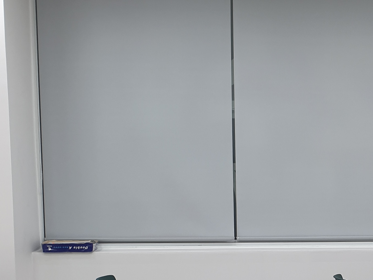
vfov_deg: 18.8
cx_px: 347
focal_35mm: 77
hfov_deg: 24.5
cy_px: 256
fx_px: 830
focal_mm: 4.3
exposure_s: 1/60
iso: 64
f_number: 2.4
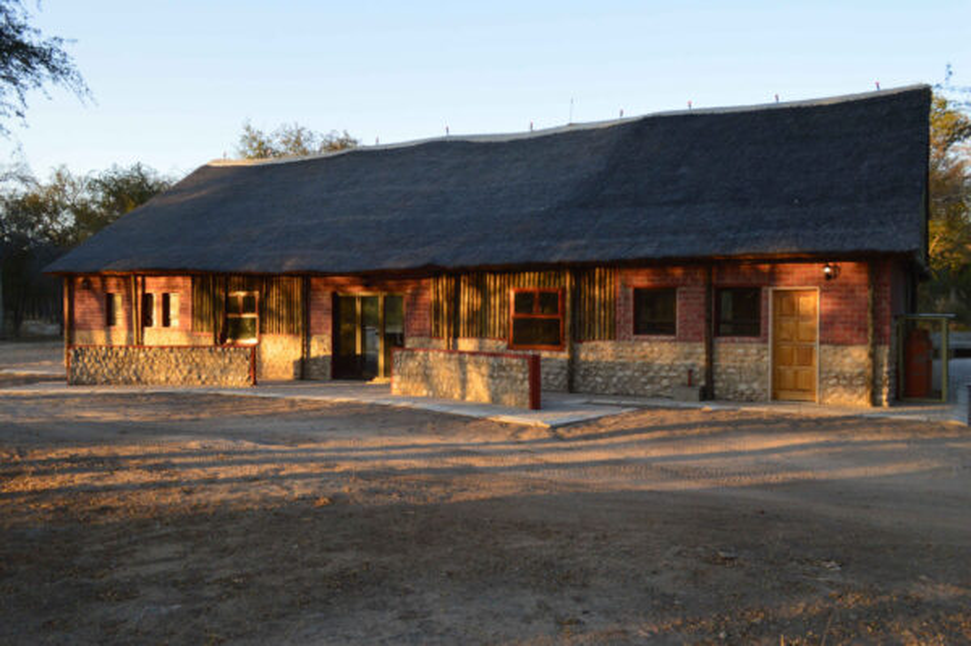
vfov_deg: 39.9
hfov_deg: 57.3
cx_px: 486
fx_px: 889
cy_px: 323
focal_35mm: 33
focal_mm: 22
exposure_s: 1/60
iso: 400
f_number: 8
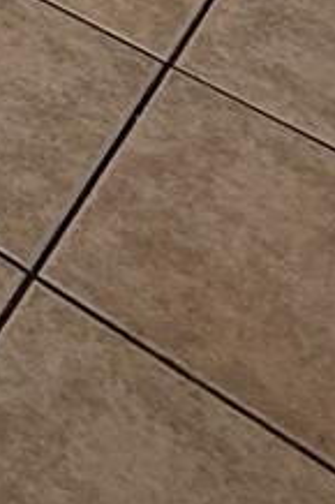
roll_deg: -2.6
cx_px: -677
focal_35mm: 107
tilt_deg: -9.7
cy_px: -768
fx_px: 1496
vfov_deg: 13.2
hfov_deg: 9.7
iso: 125
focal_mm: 2.22
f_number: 2.2
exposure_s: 1/120
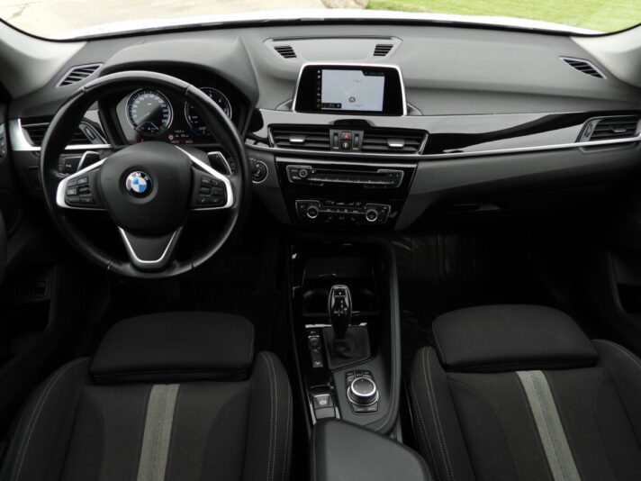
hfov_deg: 71.6
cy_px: 240
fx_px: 444
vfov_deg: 56.8
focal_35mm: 24
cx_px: 320
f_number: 2.8
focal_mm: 4.3
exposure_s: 1/200
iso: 100
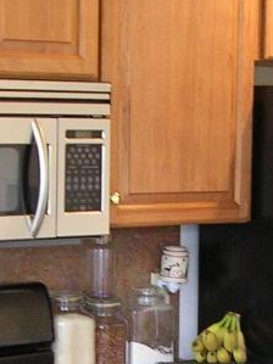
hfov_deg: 11.3
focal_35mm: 130
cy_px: 394
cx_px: 255
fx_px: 1368
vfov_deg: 14.8
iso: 125
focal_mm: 5.8
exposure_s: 1/5.9
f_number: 2.8
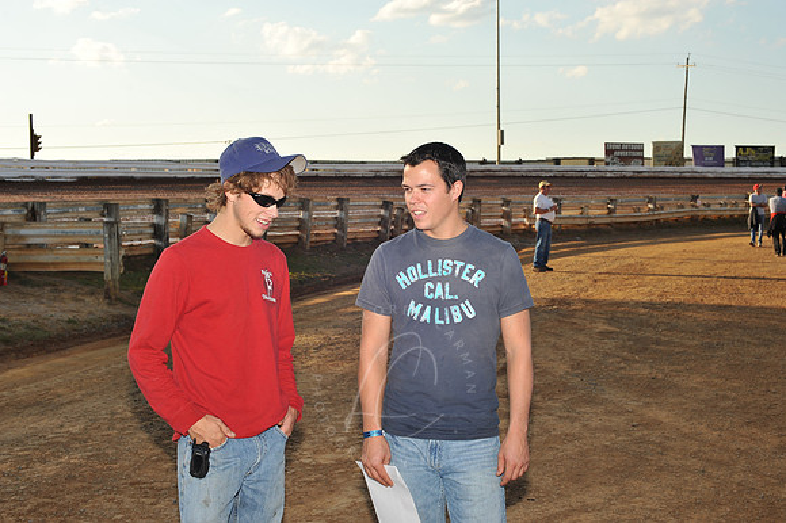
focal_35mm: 50
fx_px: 1091
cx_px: 393
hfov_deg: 39.6
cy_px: 262
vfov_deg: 27.0
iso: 200
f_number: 10
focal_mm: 50
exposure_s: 1/250
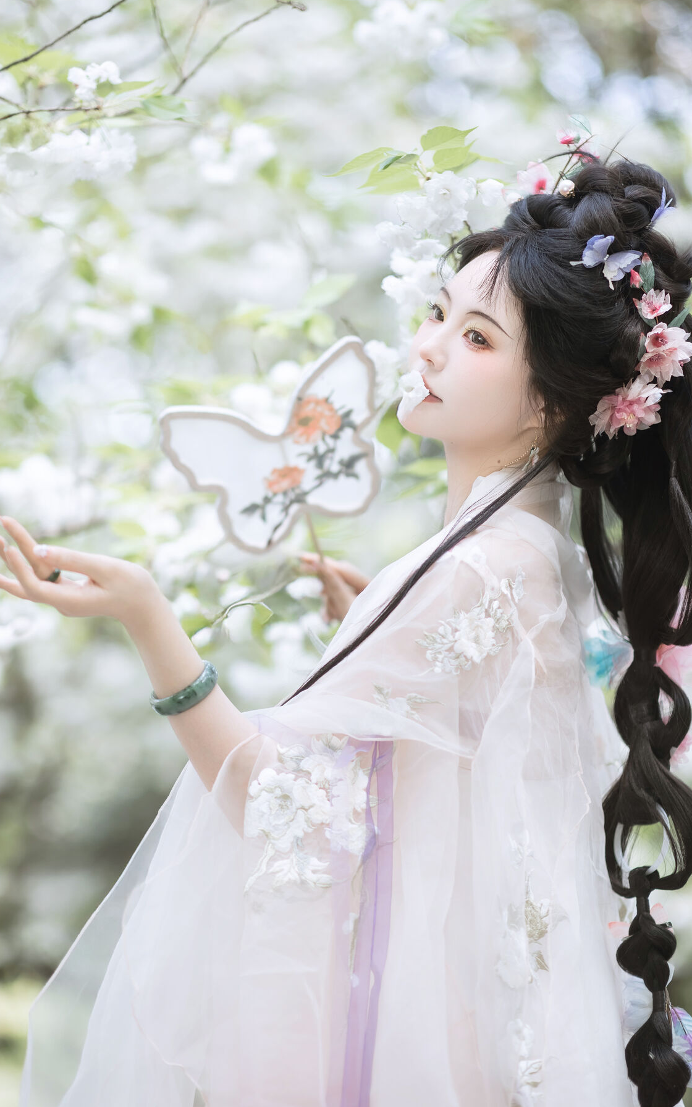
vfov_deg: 23.8
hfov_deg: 15.0
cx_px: 347
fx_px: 2625
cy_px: 552
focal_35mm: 87
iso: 100
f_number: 1.8
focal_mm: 85
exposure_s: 1/500
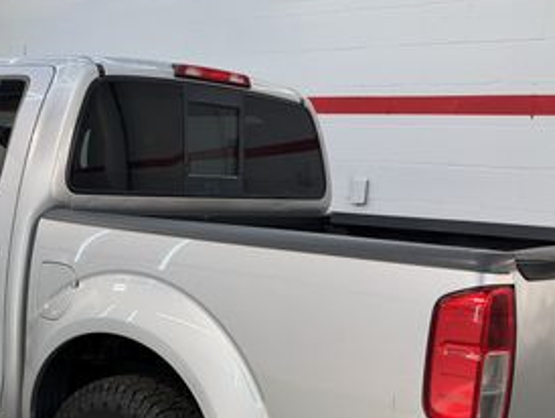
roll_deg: -3.1
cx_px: 172
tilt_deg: -12.2
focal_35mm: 56
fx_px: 899
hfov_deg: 33.9
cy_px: 359
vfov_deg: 25.5
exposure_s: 1/215
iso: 50
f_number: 1.8
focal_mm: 6.93
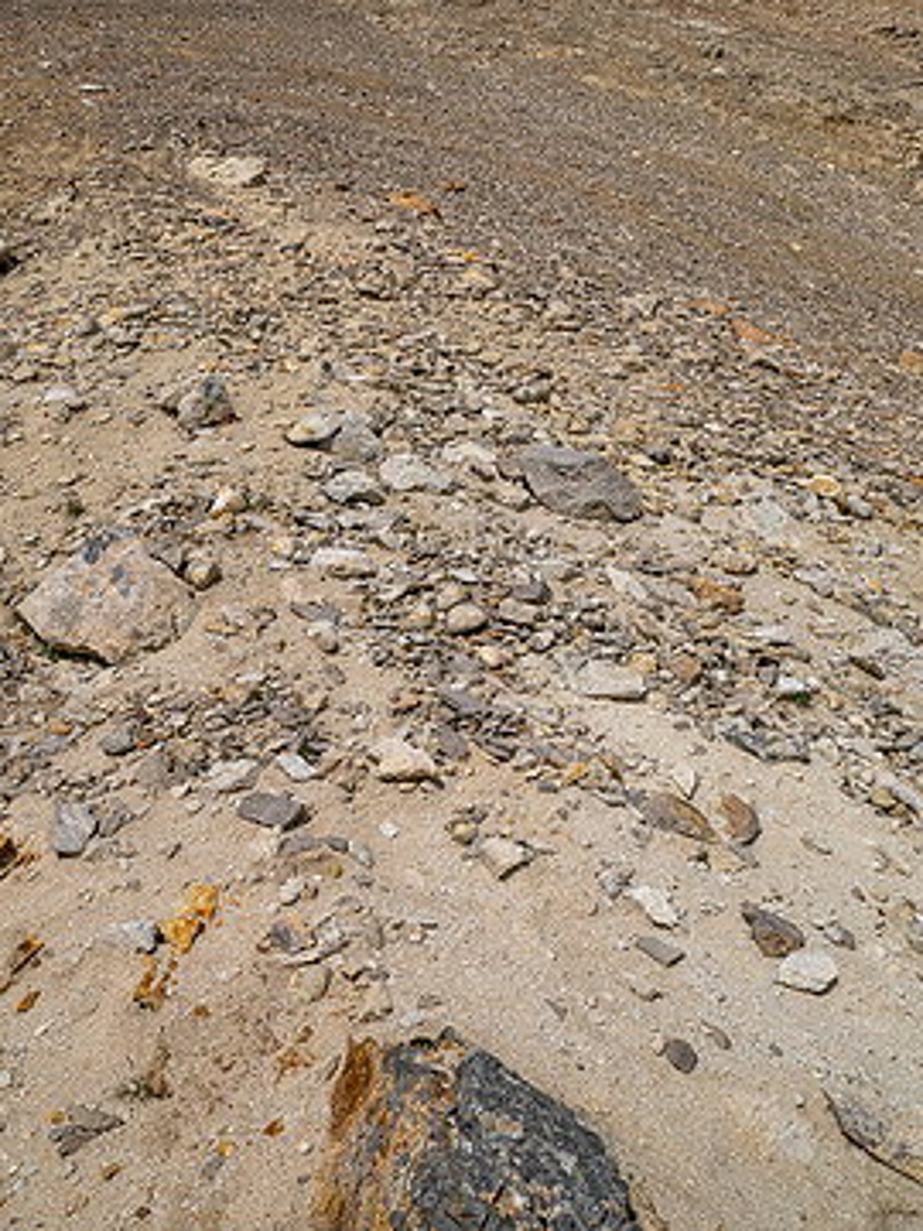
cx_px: 386
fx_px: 1067
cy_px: 465
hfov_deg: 46.6
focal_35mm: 30
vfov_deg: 59.2
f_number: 8
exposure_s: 1/800
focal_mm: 12
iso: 200
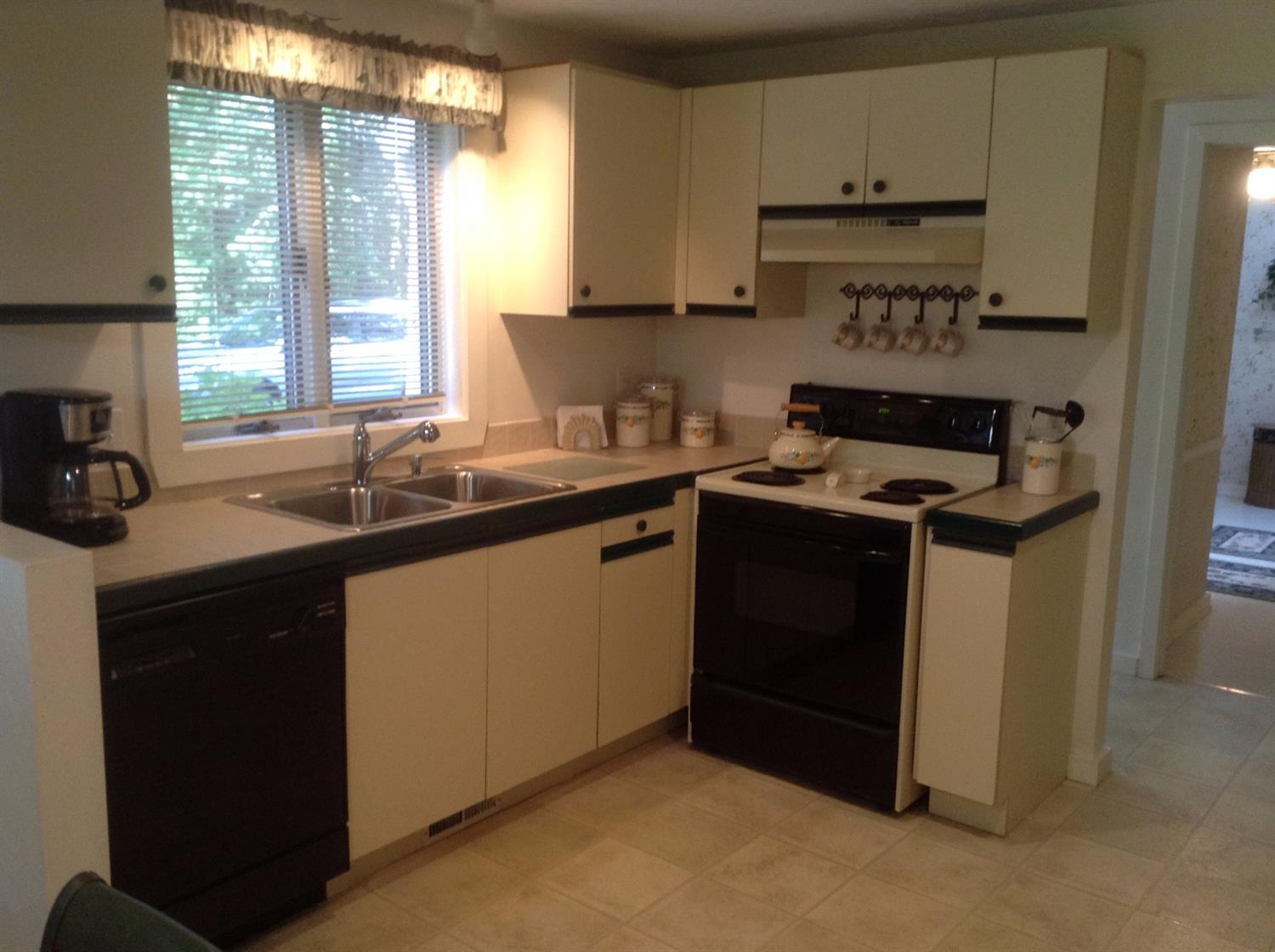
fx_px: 1214
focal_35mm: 33
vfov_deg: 42.8
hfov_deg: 55.4
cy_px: 476
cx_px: 638
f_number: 2.4
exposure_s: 1/24
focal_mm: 3.3
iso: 80
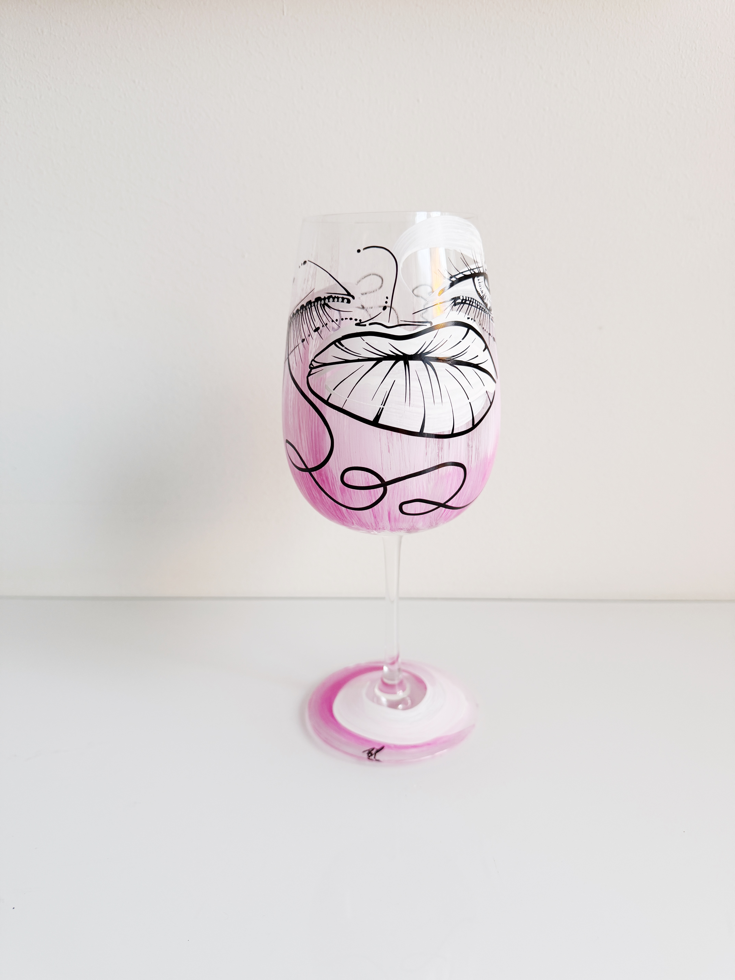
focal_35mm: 24
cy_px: 490
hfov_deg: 56.8
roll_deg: +0.6
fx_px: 679
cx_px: 368
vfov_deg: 71.6
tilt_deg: -16.9
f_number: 1.78
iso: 200
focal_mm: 6.76
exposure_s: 1/50
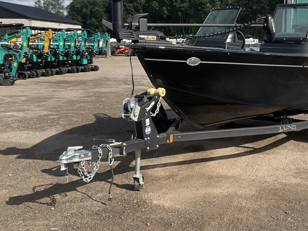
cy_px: 86
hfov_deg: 38.7
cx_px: 189
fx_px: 436
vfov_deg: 29.6
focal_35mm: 49
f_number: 1.8
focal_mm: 3
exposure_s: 1/1577
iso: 25
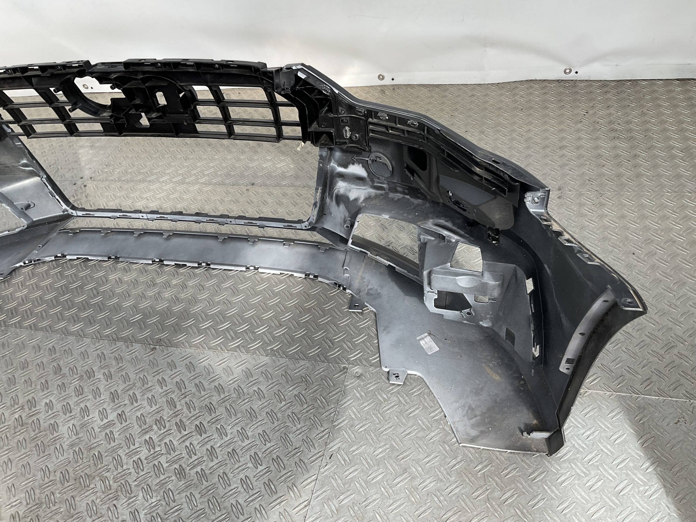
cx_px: 348
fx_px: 583
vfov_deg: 48.2
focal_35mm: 29
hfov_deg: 61.7
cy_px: 261
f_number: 1.8
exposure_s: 1/192
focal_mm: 3
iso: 16
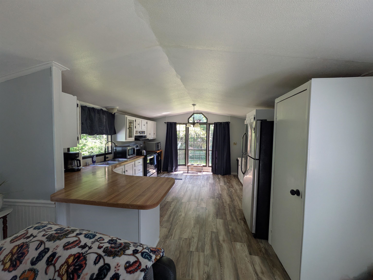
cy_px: 140
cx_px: 186
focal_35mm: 14
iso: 81
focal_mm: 1.83
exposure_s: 1/120
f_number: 2.2
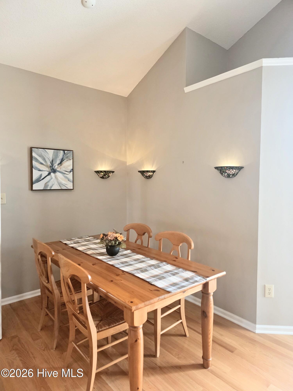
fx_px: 260
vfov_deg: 73.9
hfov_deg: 58.9
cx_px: 146
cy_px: 196
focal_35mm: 23
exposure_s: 1/120
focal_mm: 6.3
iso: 1000
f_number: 1.7
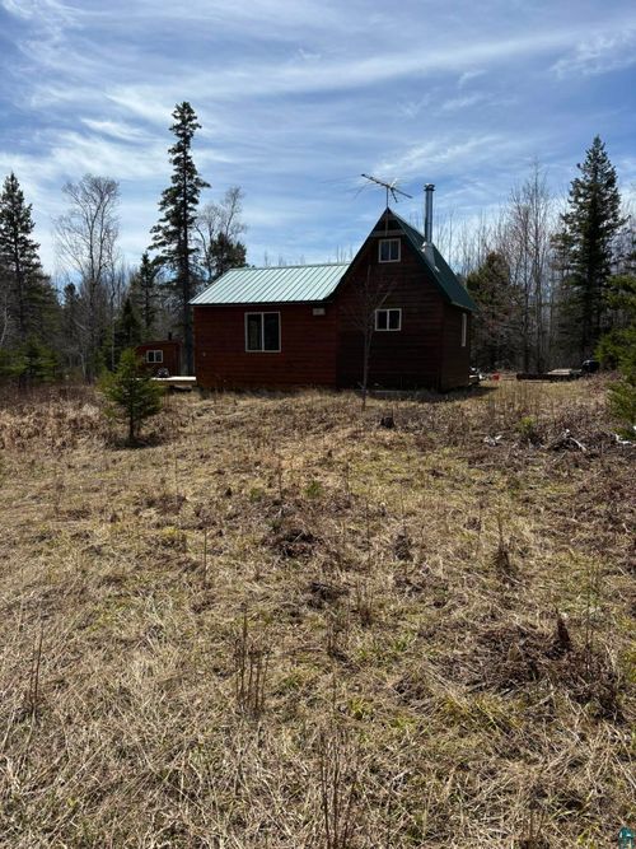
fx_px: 637
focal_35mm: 26
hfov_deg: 53.0
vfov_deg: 67.3
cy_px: 424
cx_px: 318
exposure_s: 1/4630
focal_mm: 5.96
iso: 50
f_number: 1.6
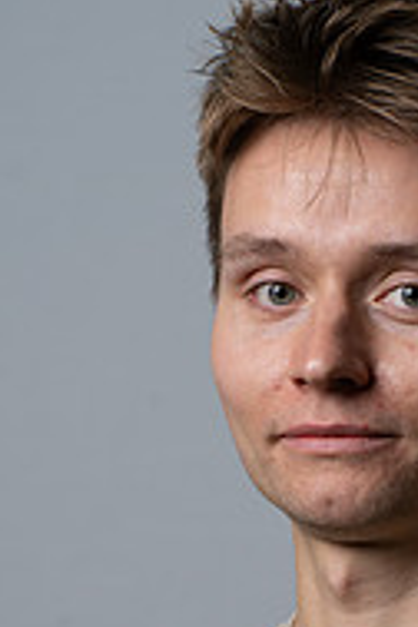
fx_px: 7454
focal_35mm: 428
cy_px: 627
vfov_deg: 4.8
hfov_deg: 3.2
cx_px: 388
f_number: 7.1
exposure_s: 1/160
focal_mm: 180
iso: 160
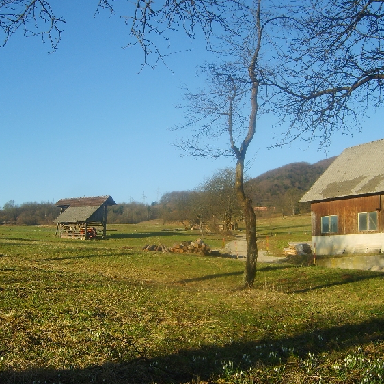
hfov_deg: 38.3
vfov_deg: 38.3
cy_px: 187
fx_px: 552
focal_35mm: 44
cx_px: 192
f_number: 2.8
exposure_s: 1/500
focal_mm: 5.8
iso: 50
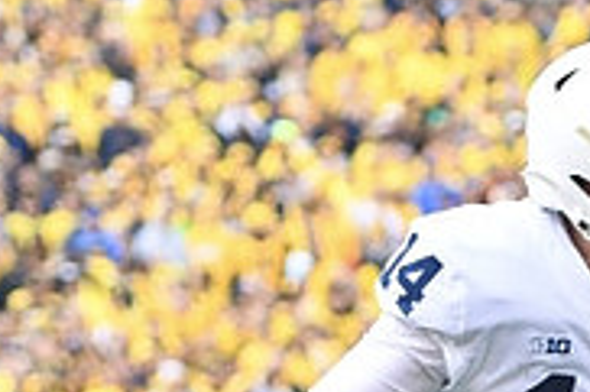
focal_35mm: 404
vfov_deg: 3.4
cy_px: 548
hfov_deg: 5.1
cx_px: 684
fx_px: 6615
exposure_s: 1/2000
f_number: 2.8
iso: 640
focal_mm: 85
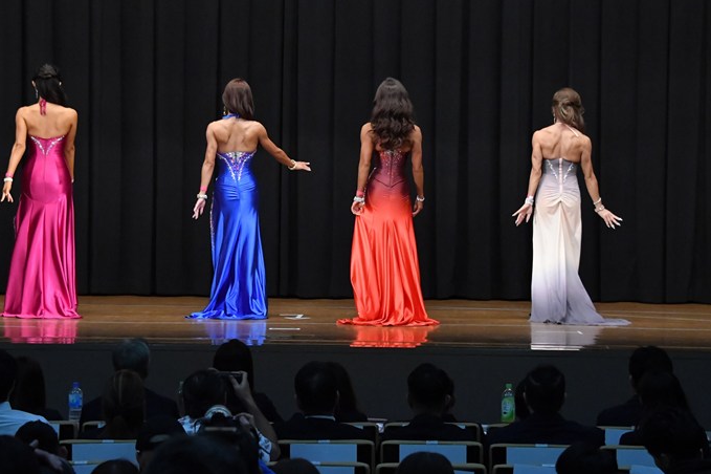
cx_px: 337
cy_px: 212
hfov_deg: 14.2
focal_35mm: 145
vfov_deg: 9.5
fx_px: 2862
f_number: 5.6
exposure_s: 1/400
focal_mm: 85
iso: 6400
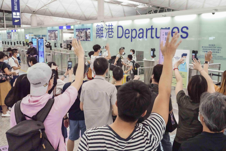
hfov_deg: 51.9
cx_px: 113
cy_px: 76
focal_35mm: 37
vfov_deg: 35.9
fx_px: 232
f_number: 8
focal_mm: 37
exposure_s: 1/160
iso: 40000
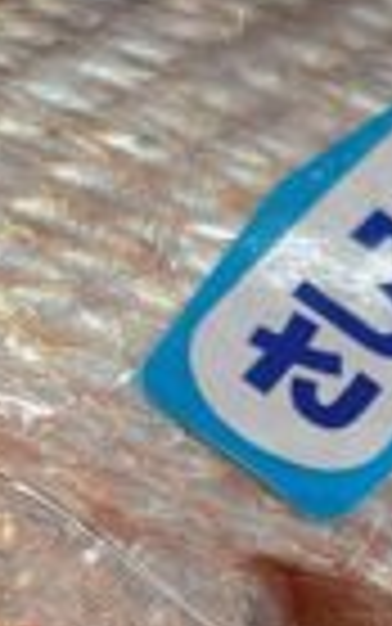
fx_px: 3261
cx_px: 545
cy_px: 766
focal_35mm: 191
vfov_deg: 10.8
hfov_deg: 6.8
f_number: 1.6
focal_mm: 5.96
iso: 80
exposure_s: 1/120
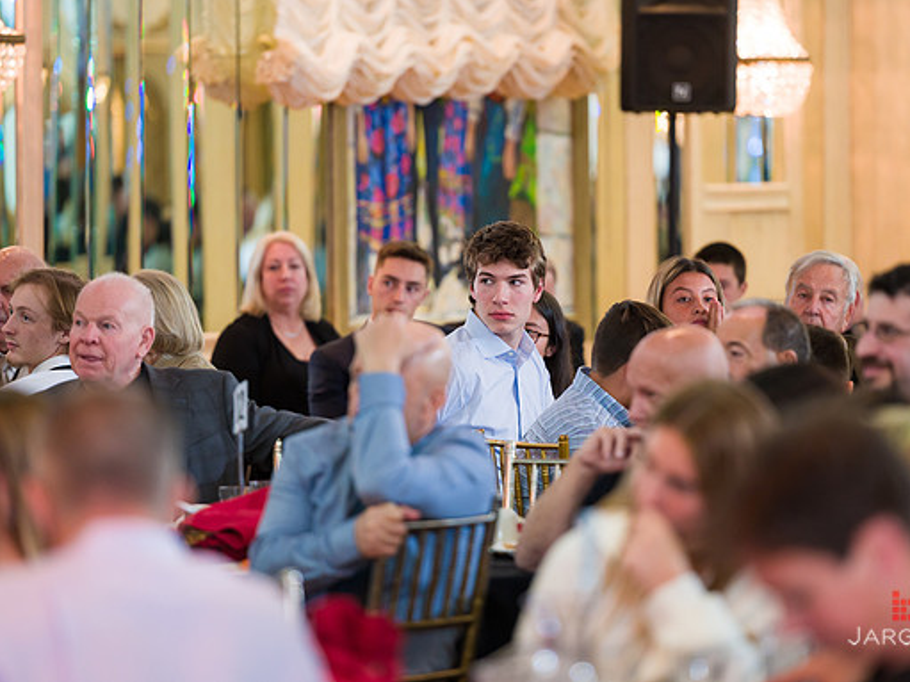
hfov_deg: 8.9
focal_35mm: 222
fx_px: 5835
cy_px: 340
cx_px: 503
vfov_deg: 6.7
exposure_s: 1/200
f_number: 3.2
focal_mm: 200
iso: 1250
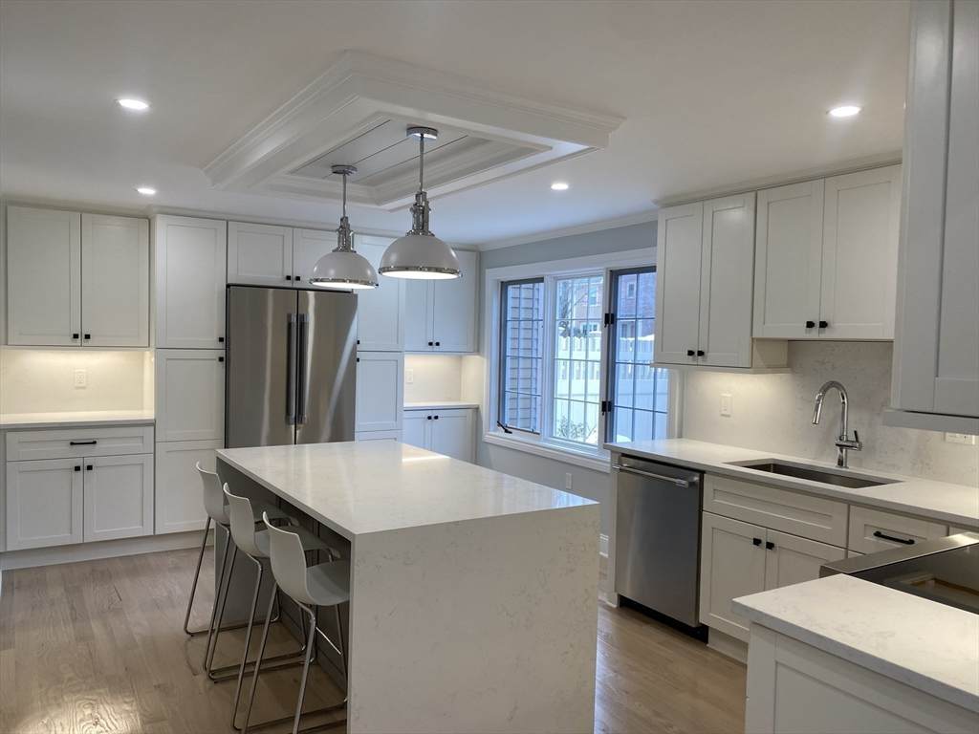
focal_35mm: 26
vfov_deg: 53.1
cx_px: 490
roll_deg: -2.0
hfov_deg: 67.3
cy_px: 367
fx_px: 735
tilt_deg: -2.9
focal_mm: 4.25
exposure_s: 1/120
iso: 40
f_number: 1.8
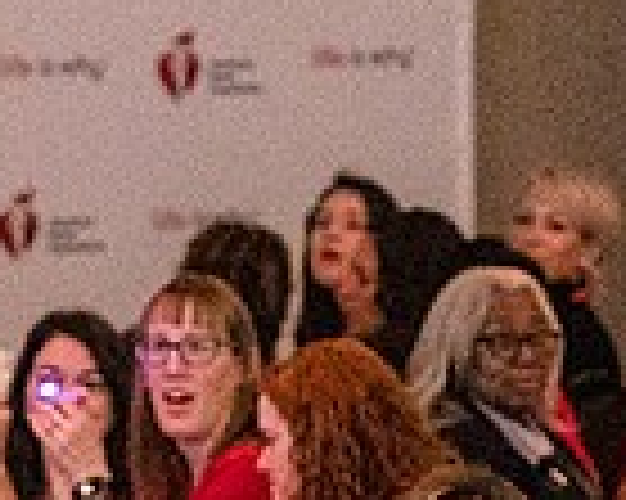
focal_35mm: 589
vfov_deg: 2.6
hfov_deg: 3.3
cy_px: 750
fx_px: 10905
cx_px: -54
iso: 6400
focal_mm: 100
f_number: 4
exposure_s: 1/100
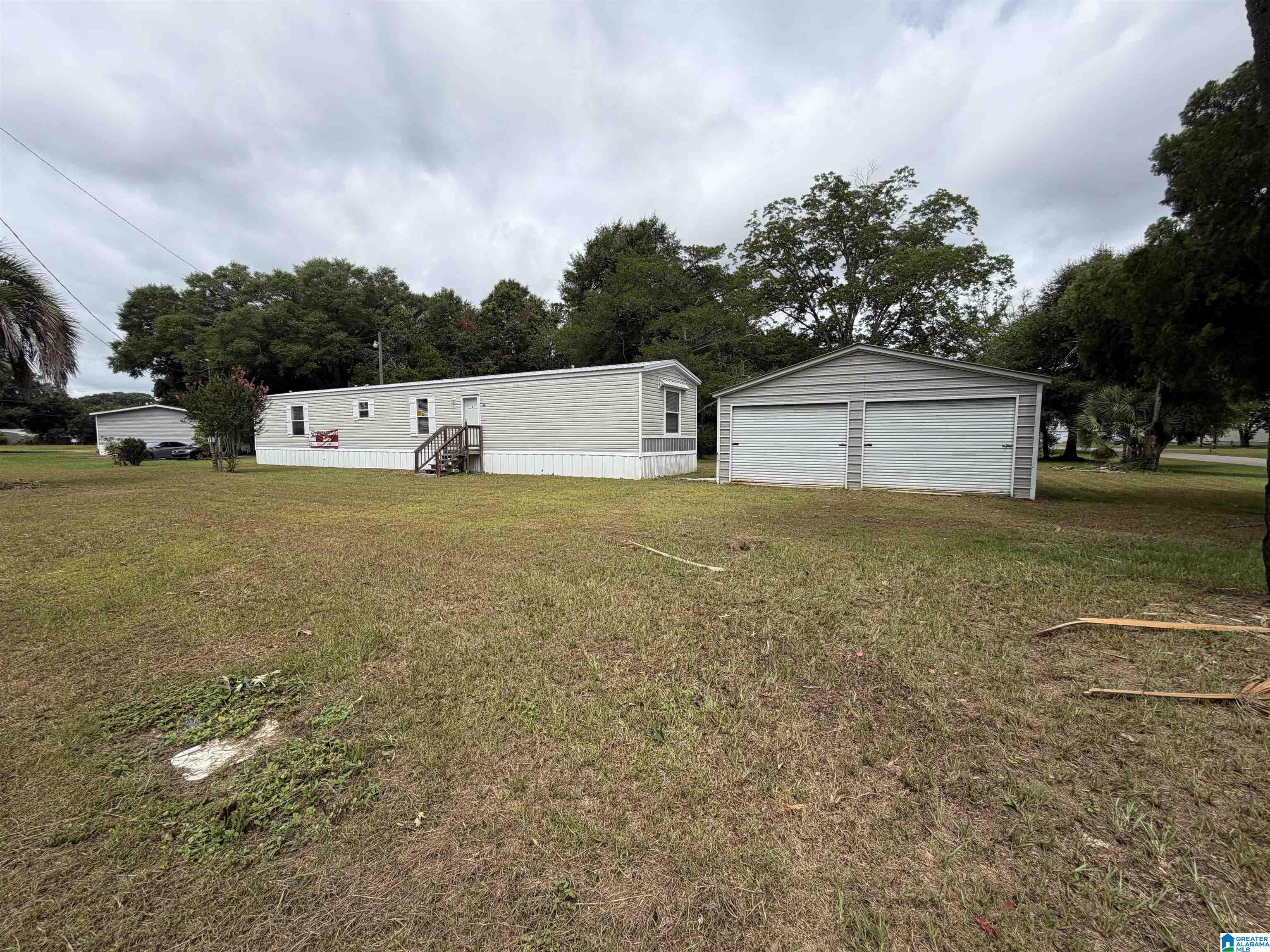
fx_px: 514
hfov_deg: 102.1
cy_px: 476
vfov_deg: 85.7
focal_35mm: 14
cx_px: 635
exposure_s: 1/1087
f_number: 2.2
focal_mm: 2.22
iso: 20
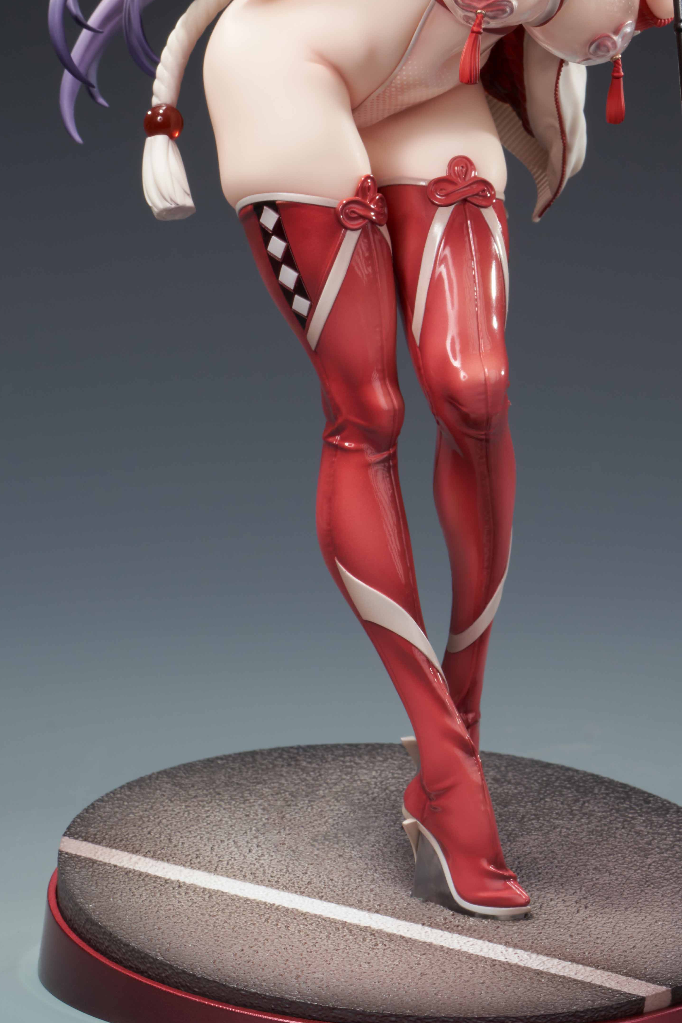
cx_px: 444
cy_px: 9
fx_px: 5626
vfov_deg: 10.3
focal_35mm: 198
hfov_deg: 6.9
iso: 125
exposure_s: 1/15
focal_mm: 90
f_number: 16
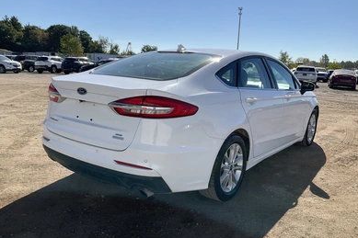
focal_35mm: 31
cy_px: 130
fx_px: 308
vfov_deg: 42.3
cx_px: 183
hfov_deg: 60.3
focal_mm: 3
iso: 25
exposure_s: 1/2427
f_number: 1.8
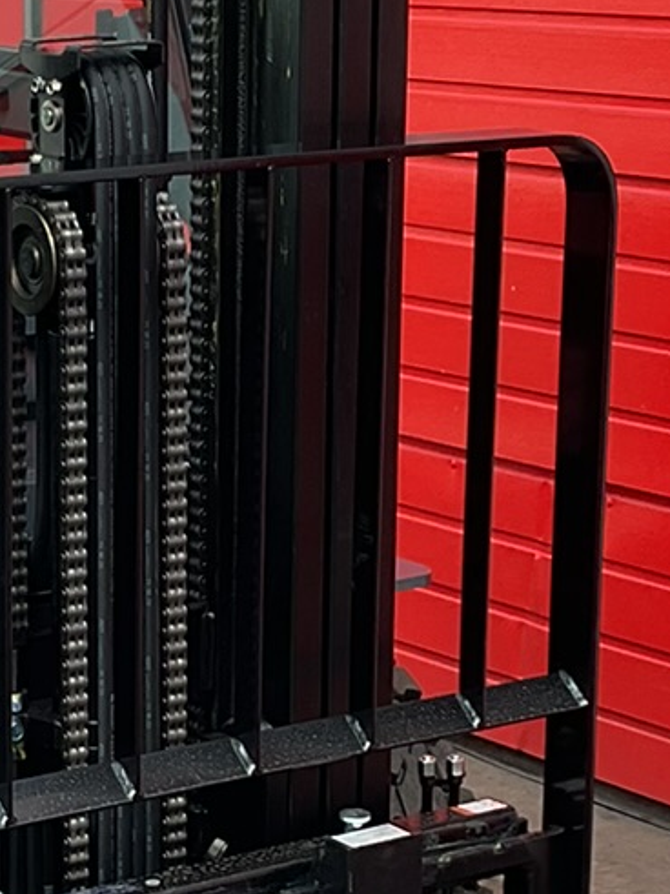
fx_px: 3124
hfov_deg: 12.2
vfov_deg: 16.3
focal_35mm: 121
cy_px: 592
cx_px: 144
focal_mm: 3
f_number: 1.8
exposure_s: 1/195
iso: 16
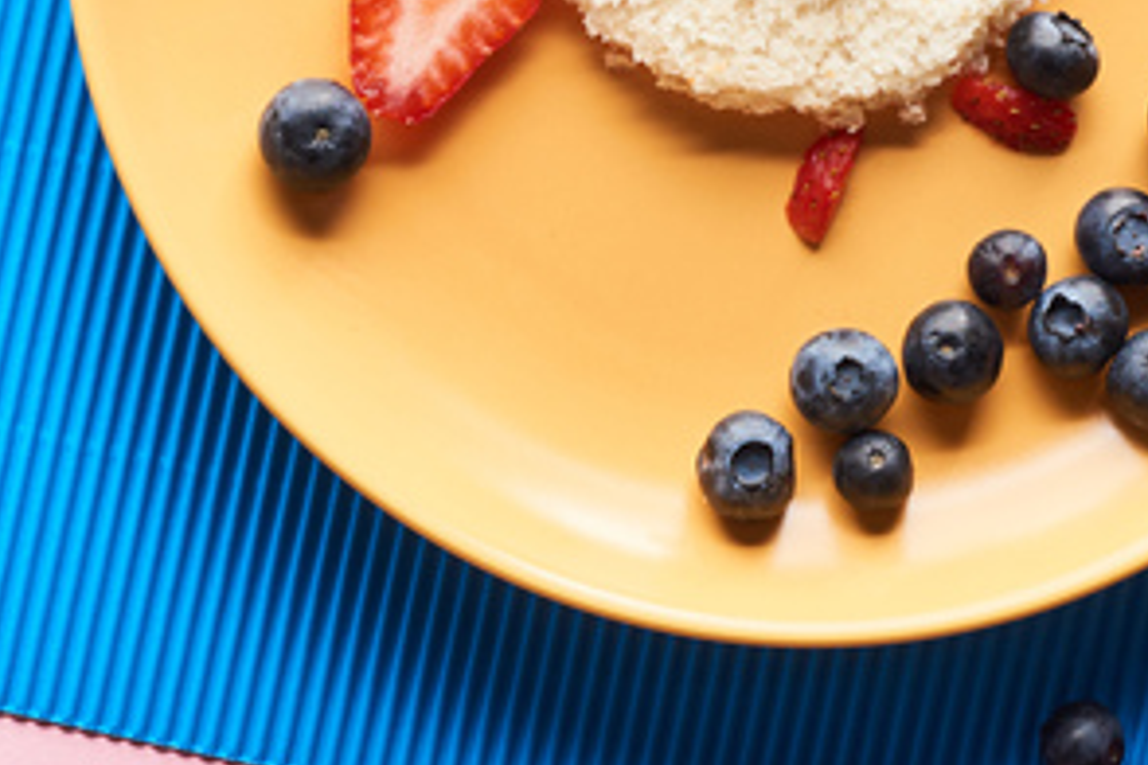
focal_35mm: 180
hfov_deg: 11.3
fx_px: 5740
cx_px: 86
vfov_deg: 7.6
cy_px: 525
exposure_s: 1/160
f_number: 9
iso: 250
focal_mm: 50
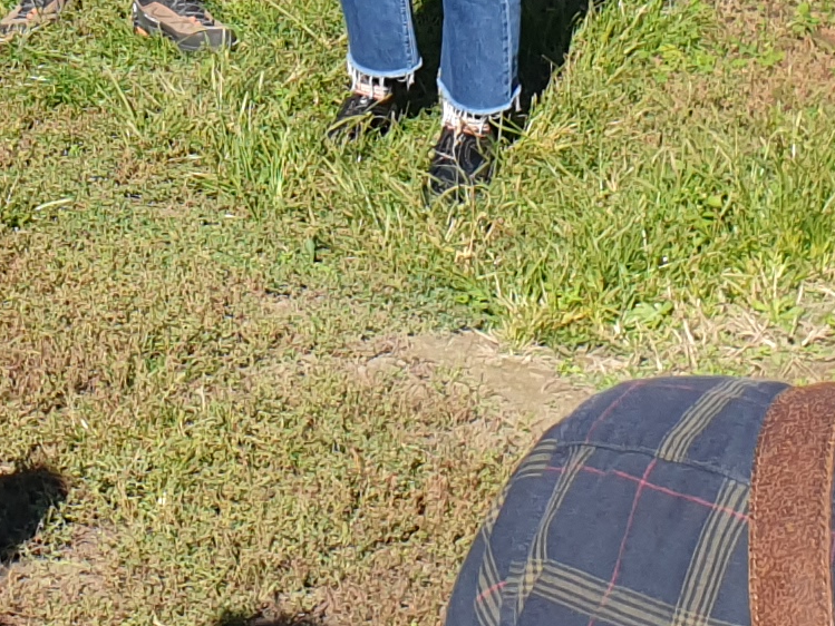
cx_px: -99
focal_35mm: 140
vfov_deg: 9.9
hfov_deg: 13.8
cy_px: -613
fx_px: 3378
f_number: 2.4
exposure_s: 1/1093
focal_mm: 4.3
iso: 50
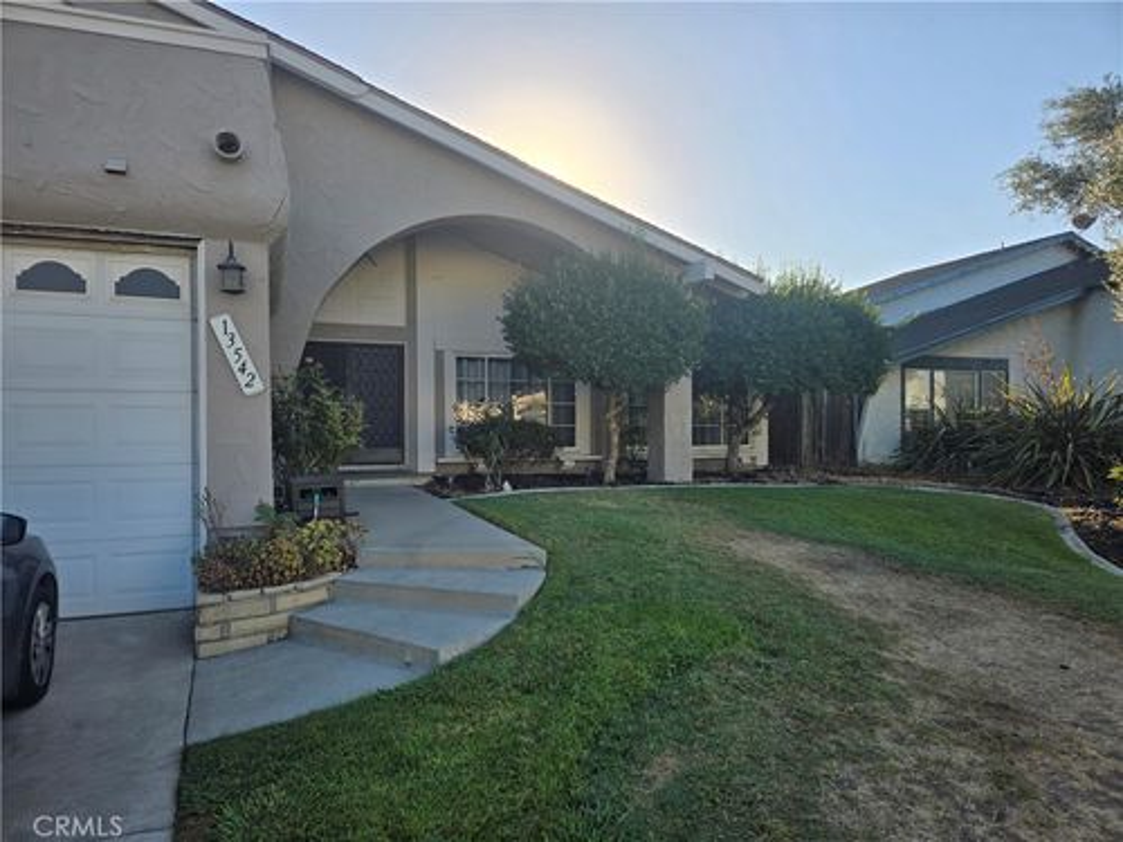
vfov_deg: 58.9
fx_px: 746
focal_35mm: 23
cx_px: 562
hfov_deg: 73.9
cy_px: 421
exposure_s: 1/1521
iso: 25
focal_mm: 5.4
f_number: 1.8
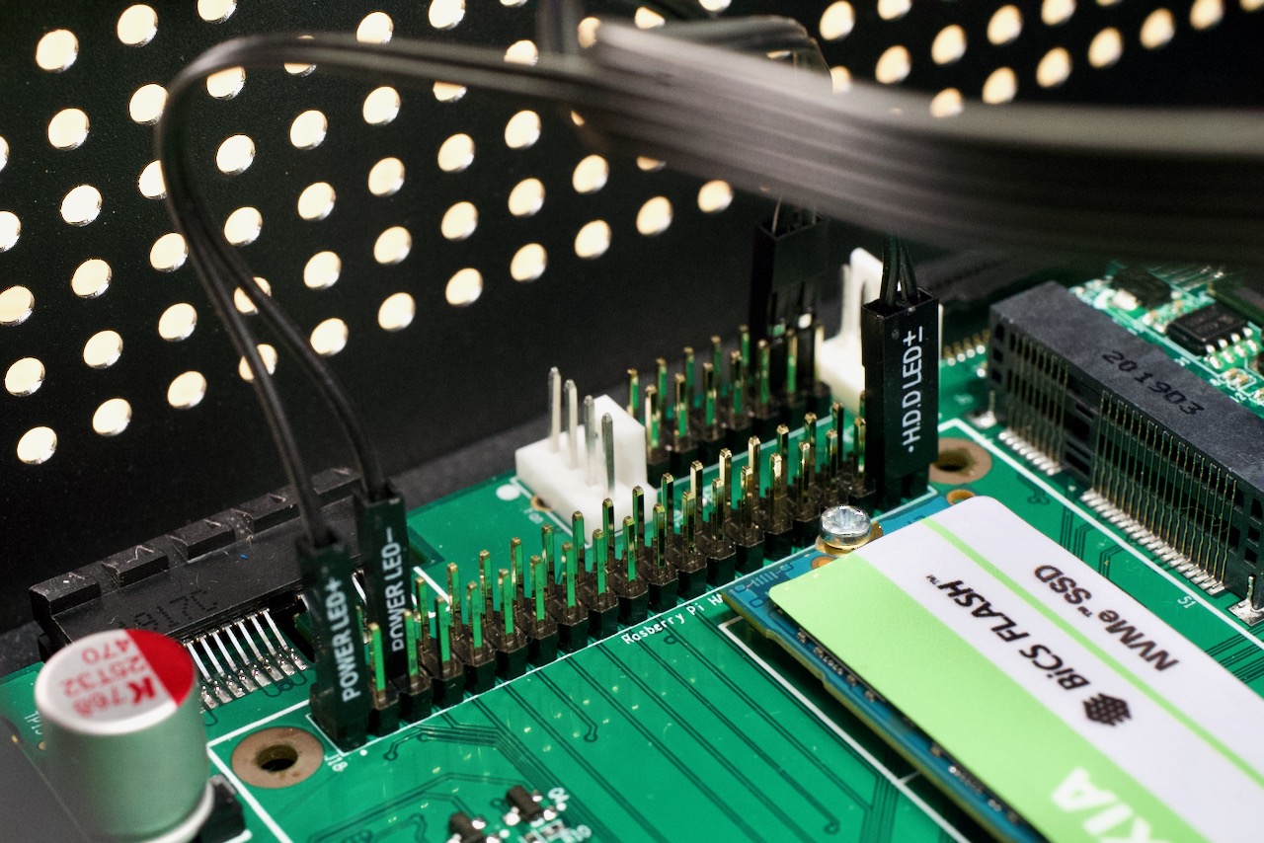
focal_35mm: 75
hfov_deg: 27.0
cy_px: 422
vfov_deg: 18.2
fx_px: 2634
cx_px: 632
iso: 1600
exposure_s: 1/60
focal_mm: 50
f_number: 8
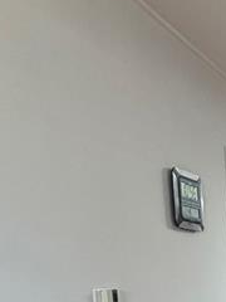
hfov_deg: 15.7
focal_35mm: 70
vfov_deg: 25.3
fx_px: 609
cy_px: 352
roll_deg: +1.0
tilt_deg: -6.6
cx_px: 475
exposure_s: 1/73
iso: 320
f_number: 2.2
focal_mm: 2.22
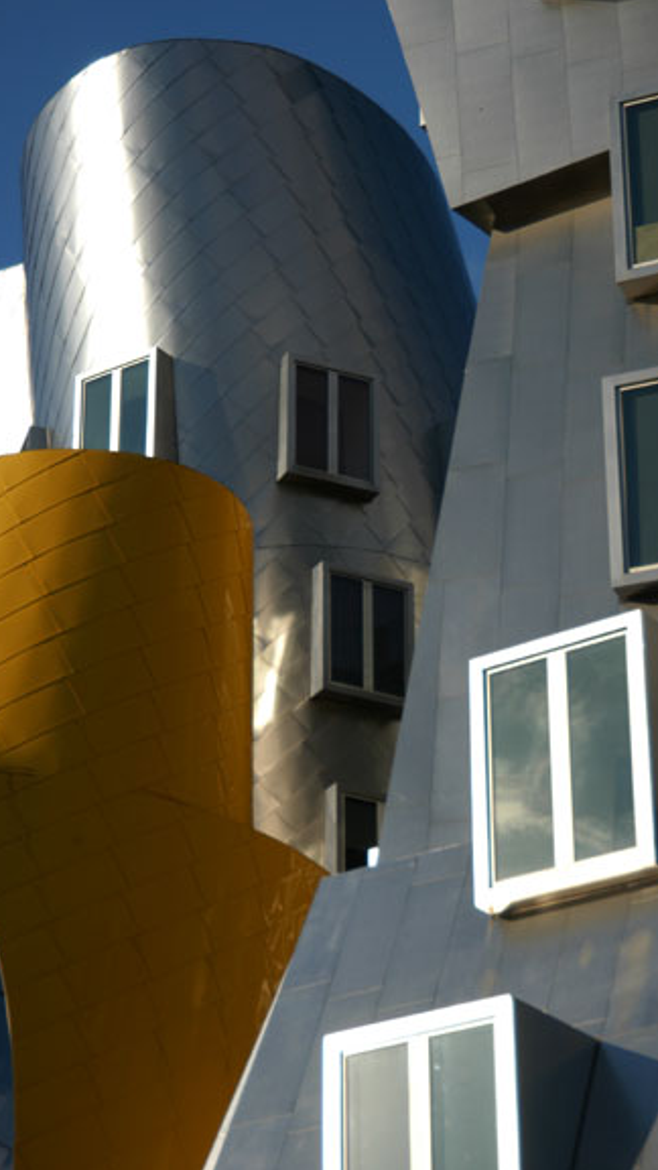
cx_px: 268
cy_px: 583
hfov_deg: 12.3
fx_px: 3040
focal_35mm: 98
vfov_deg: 21.8
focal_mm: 62
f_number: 5.3
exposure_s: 1/640
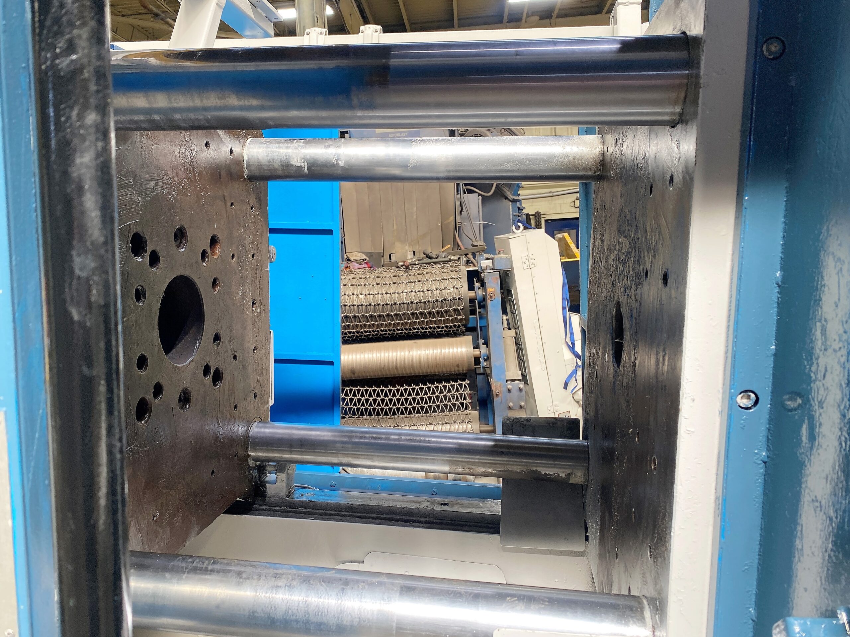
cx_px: 425
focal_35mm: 26
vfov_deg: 53.1
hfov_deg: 67.3
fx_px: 638
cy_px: 318
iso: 125
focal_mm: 4.25
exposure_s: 1/121
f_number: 1.8
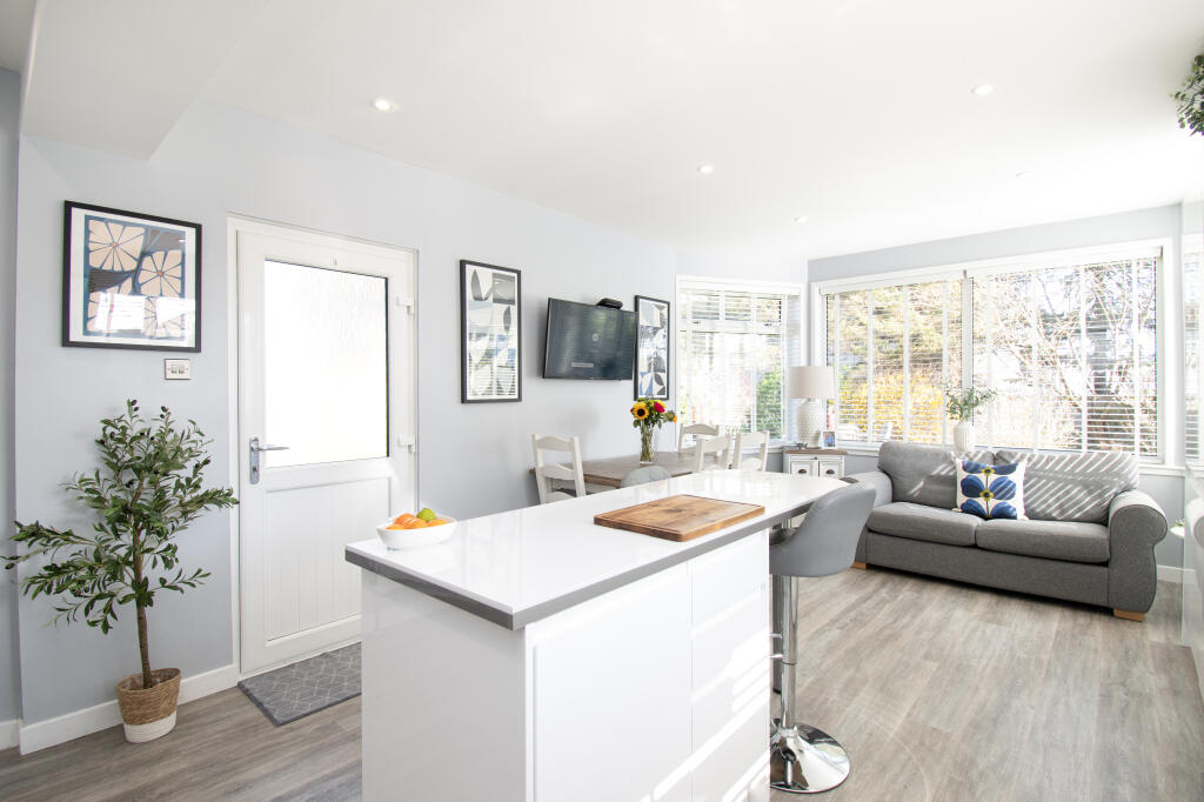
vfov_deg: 77.3
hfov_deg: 100.4
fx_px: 501
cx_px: 602
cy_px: 401
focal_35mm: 15
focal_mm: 10
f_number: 8
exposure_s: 1/25
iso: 200
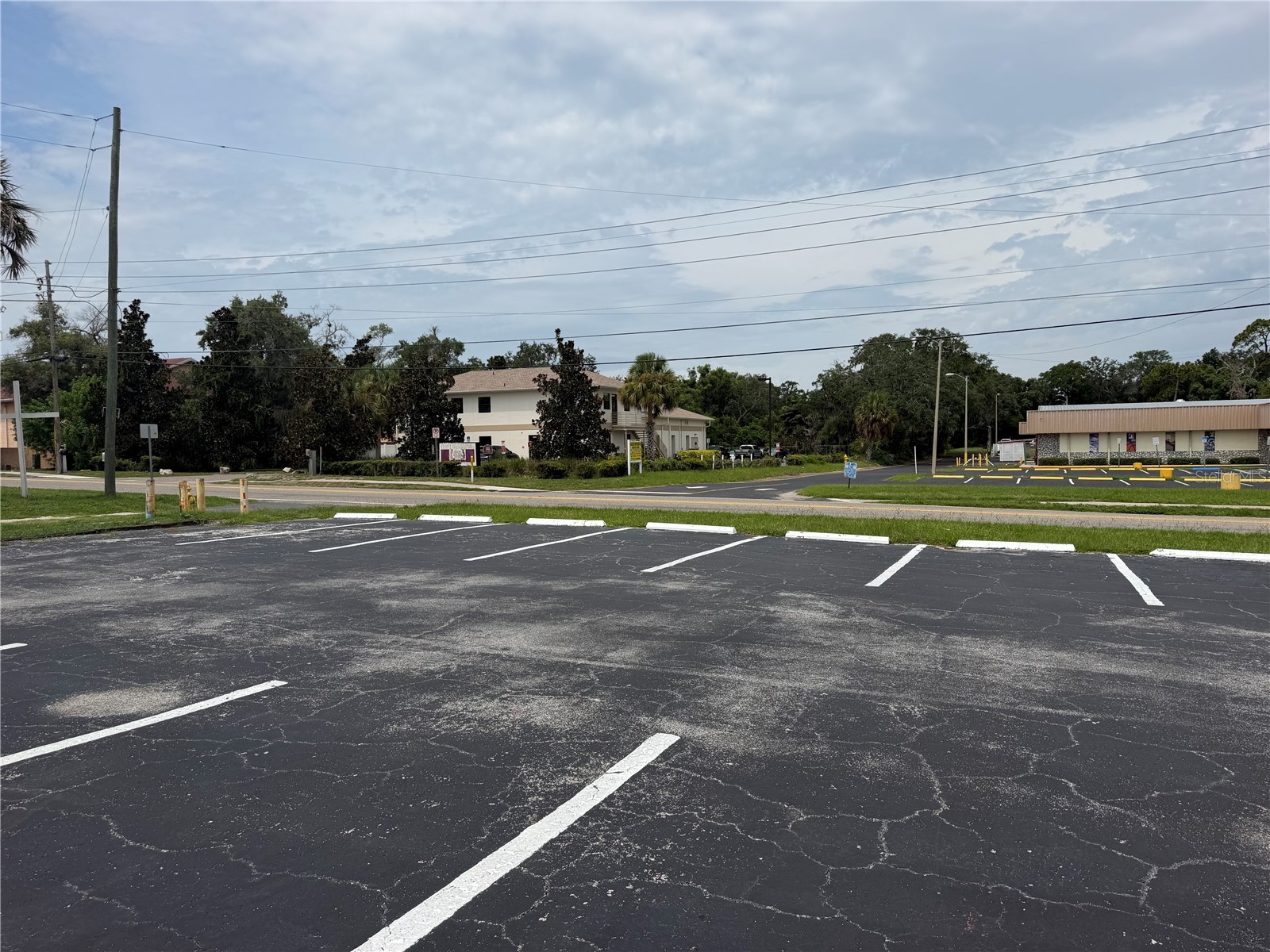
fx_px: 881
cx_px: 635
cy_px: 476
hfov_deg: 71.6
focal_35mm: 24
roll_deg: +1.7
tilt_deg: -3.8
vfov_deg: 56.8
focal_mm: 6.76
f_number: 1.78
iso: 80
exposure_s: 1/10309
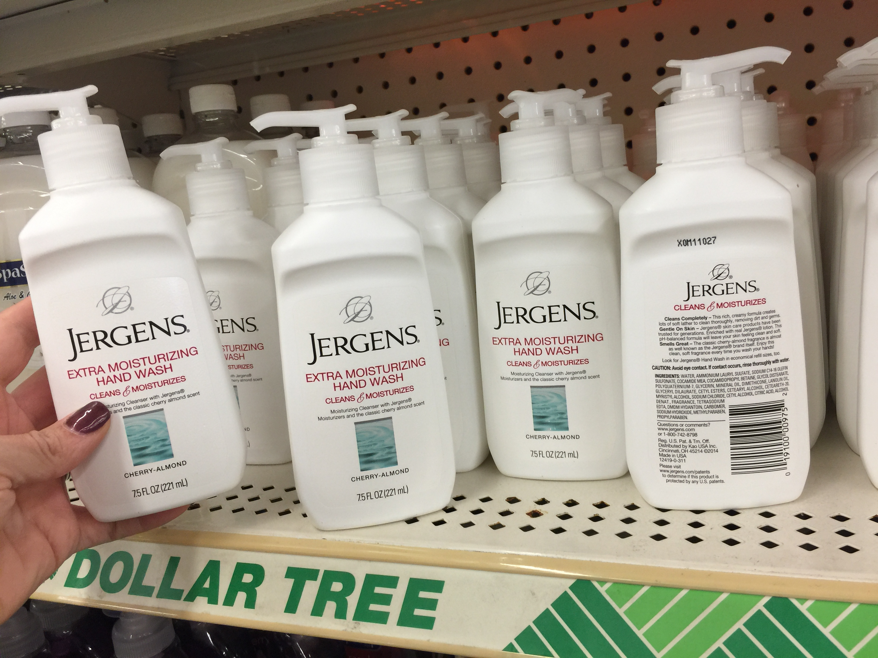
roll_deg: +5.4
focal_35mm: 29
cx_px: 439
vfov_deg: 48.2
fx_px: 736
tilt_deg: -9.5
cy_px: 329
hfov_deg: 61.7
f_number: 2.2
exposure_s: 1/30
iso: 40
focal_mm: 4.15
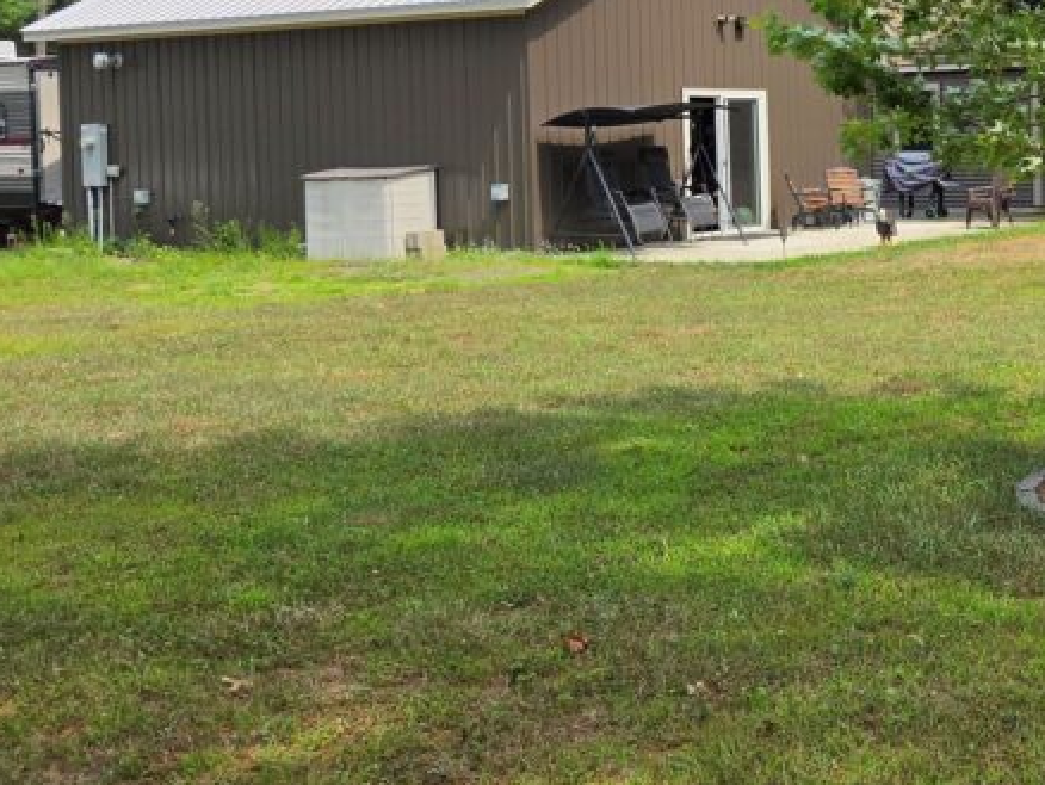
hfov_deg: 31.5
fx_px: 1691
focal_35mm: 56
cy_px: 143
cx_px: 1068
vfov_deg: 25.6
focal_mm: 5.4
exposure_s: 1/3092
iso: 80
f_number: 1.8
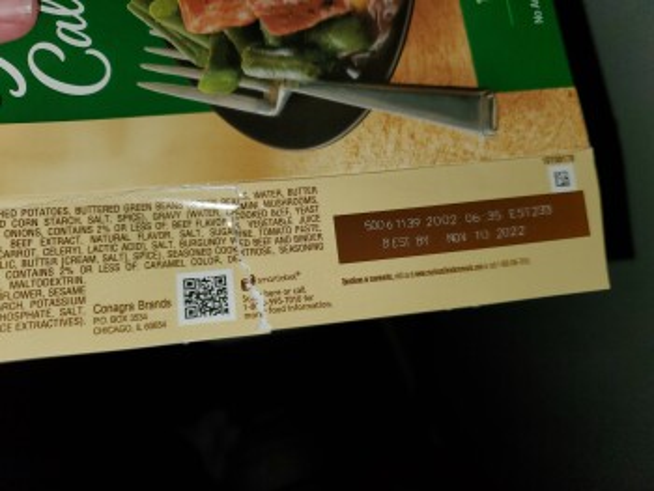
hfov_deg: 67.3
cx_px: 327
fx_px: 492
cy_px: 246
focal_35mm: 26
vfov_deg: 53.1
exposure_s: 1/873
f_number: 1.5
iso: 50
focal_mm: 4.3
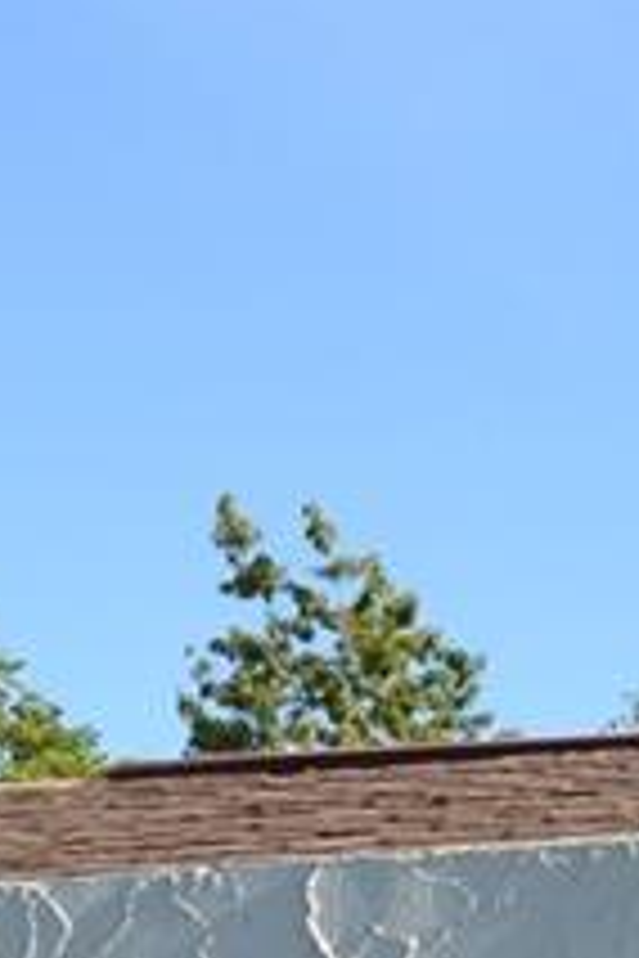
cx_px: 394
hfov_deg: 8.1
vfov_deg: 11.3
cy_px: 1750
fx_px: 4499
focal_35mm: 169
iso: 100
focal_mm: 20
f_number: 5.6
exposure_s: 1/200
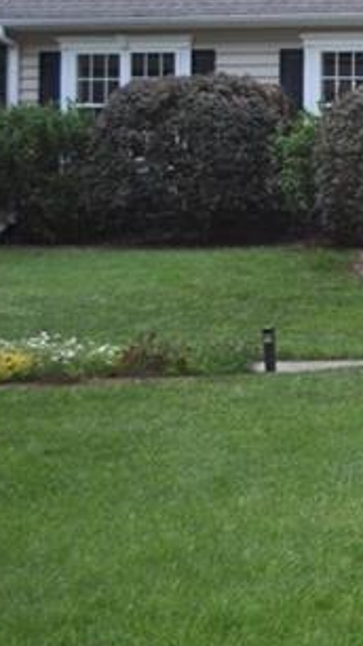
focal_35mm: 105
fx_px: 1798
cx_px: 1057
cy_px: -1
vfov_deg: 19.8
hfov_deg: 9.3
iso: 400
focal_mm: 20
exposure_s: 1/160
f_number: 3.8
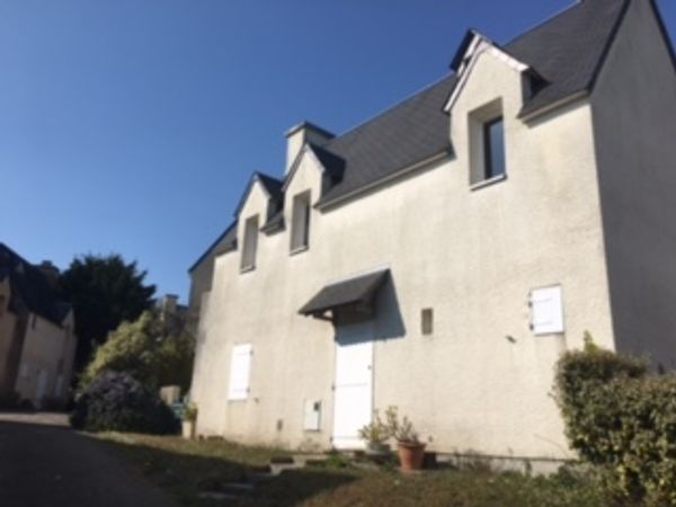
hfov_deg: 61.7
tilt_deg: +17.9
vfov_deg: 48.2
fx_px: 566
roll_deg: -2.1
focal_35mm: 29
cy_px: 254
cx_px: 338
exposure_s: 1/2747
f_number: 2.2
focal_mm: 4.15
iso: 25
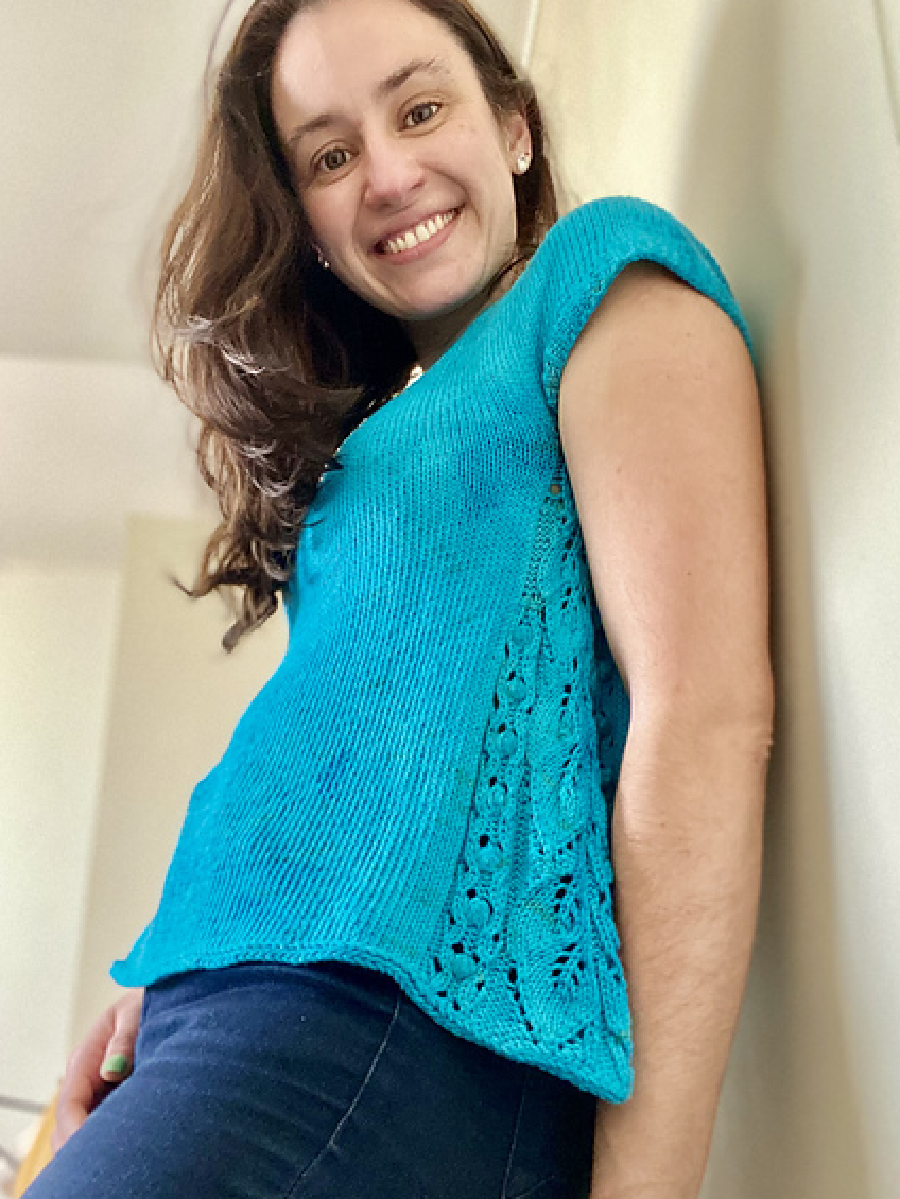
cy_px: 668
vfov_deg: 53.8
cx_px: 437
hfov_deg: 41.8
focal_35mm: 34
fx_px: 1178
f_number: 2.2
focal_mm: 2.71
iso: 500
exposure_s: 1/30
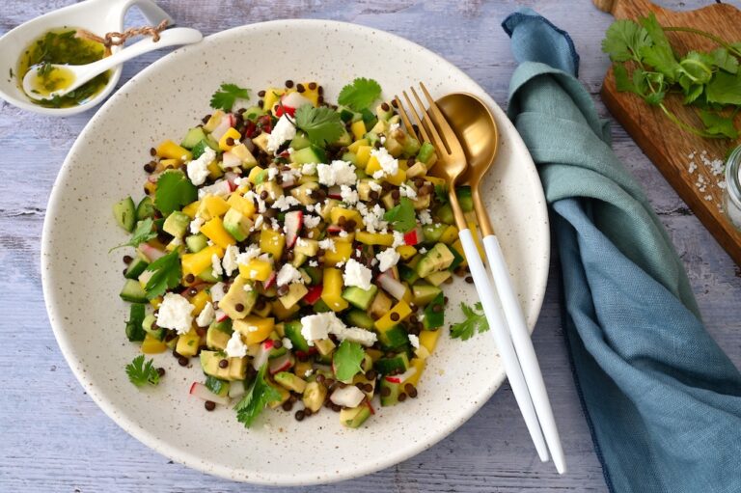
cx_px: 370
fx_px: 1028
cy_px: 246
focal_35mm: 50
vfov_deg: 27.0
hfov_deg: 39.6
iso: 125
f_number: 13
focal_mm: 50
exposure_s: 1/4
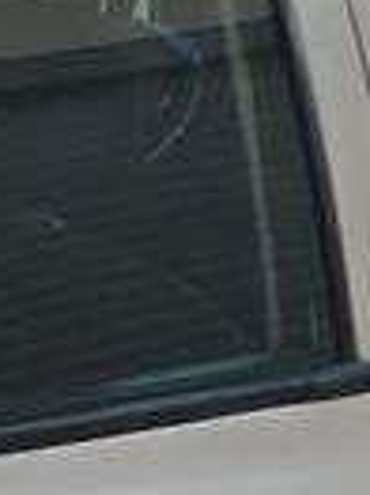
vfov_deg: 11.3
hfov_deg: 9.2
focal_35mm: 159
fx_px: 2270
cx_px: -121
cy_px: 958
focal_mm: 5.25
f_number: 1.75
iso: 244
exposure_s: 1/100
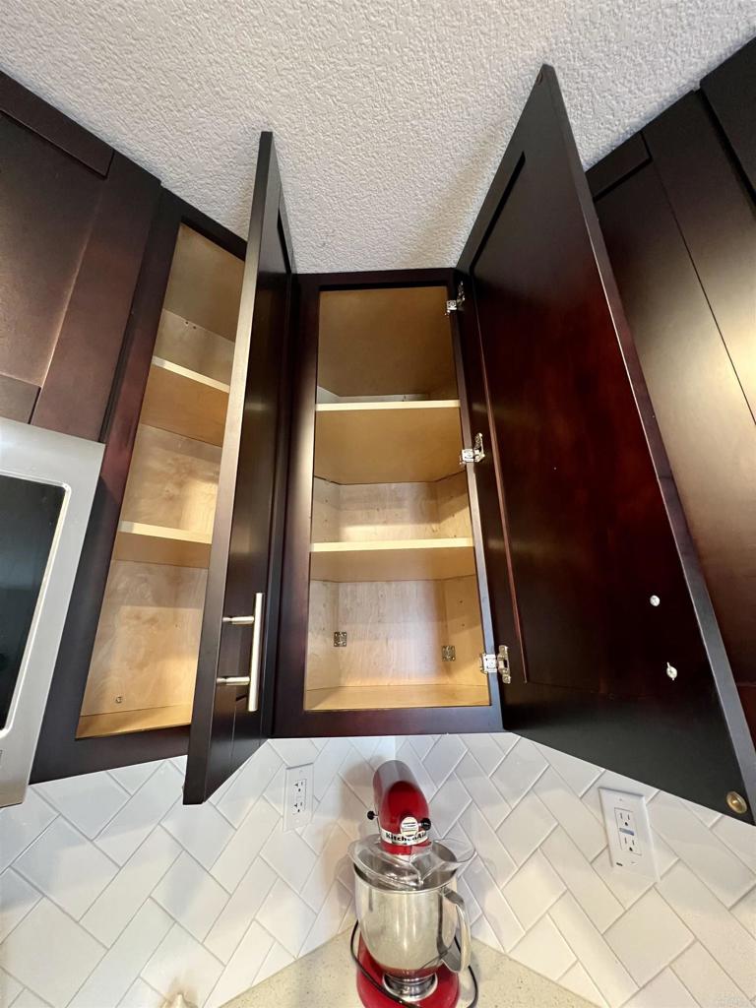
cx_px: 378
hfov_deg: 89.9
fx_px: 379
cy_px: 504
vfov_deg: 106.2
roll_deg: +1.0
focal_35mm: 13
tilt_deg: +20.7
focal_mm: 1.57
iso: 800
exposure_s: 1/40
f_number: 1.8
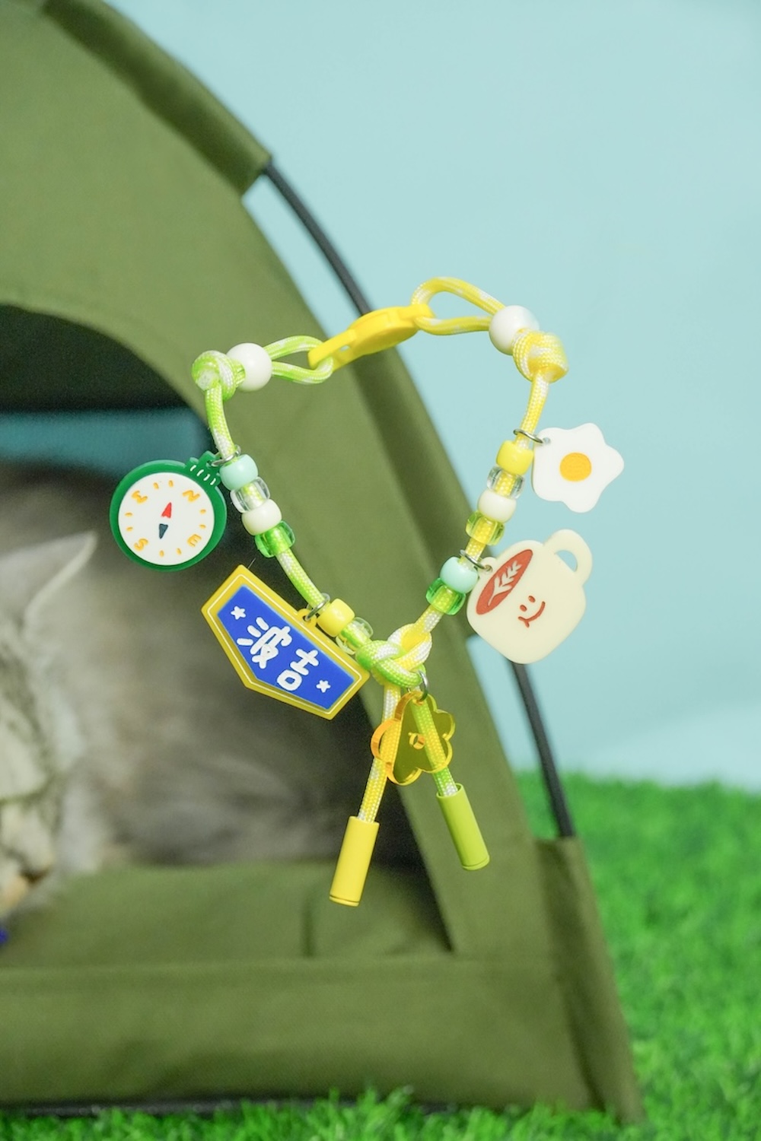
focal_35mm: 120
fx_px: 3805
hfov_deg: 11.4
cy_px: 570
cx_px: 380
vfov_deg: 17.1
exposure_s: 1/200
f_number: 5.6
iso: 3200
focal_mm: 80
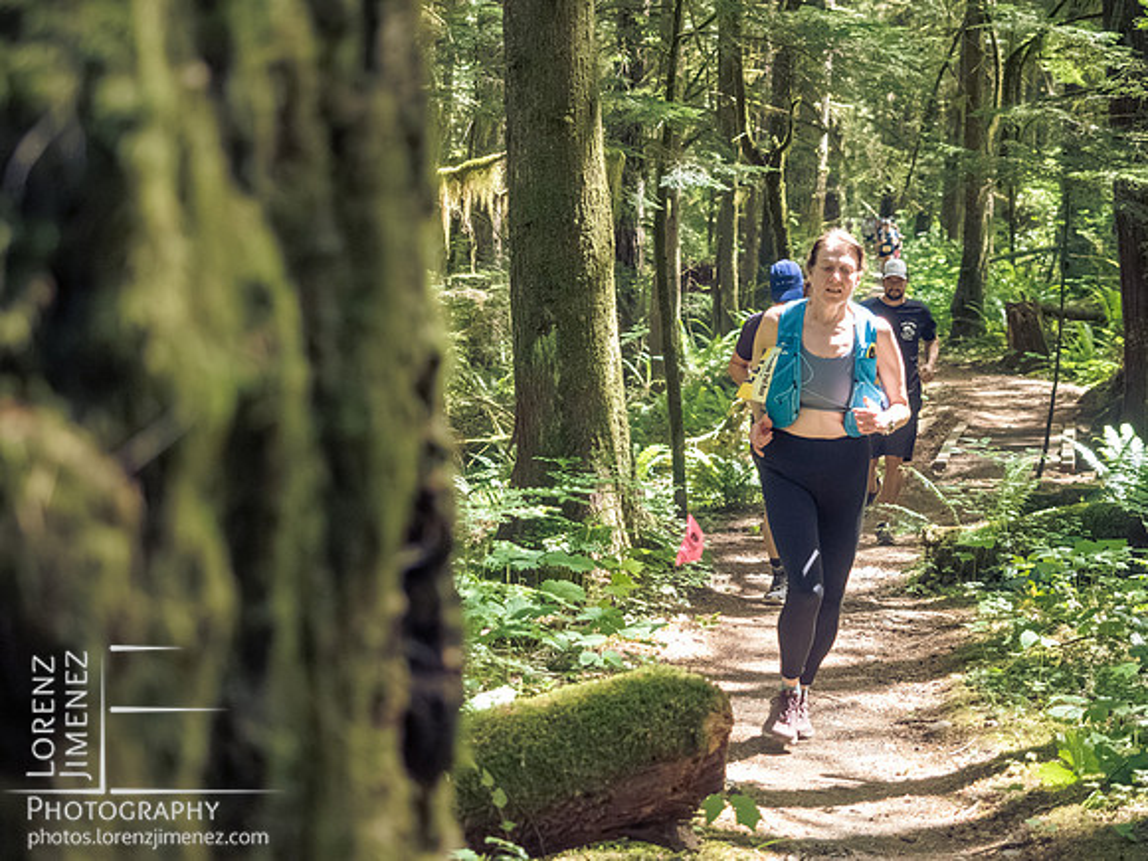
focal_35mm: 84
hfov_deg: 23.4
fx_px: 2775
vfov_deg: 17.6
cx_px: 574
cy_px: 430
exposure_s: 1/1000
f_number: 2.8
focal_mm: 40
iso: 5000
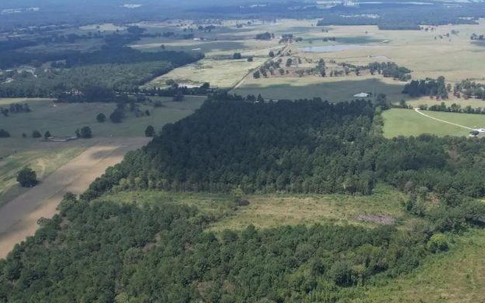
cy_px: 198
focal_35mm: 37
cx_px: 348
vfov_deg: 34.2
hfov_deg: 51.1
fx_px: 489
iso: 110
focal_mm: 8.38
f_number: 2.8
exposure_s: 1/1600
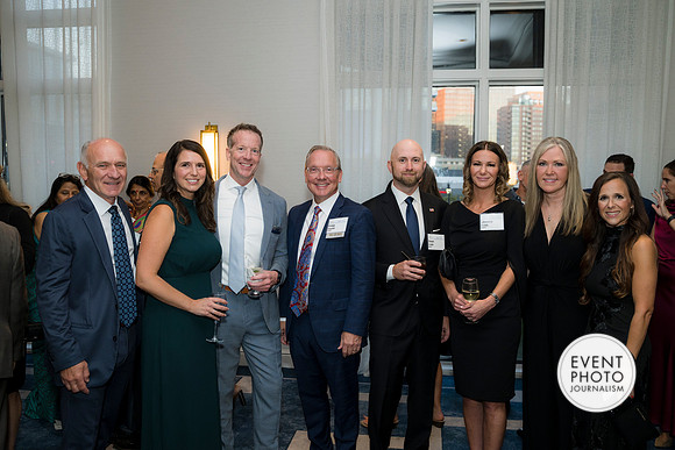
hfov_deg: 57.2
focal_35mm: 33
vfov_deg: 40.0
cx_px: 338
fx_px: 619
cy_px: 225
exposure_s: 1/125
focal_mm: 33
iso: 800
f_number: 4
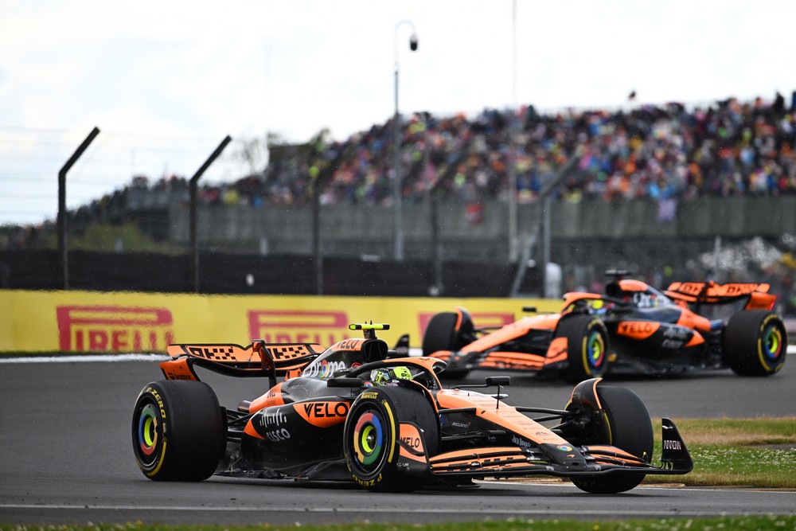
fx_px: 8845
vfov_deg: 3.4
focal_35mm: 400
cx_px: 398
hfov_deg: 5.2
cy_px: 266
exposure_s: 1/2000
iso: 800
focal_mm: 400
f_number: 4.5
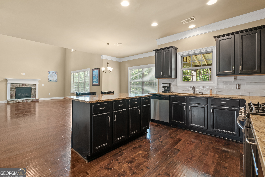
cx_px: 132
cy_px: 88
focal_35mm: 16
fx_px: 118
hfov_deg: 96.7
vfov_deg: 73.8
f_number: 8
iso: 200
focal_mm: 16
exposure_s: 1/1.67
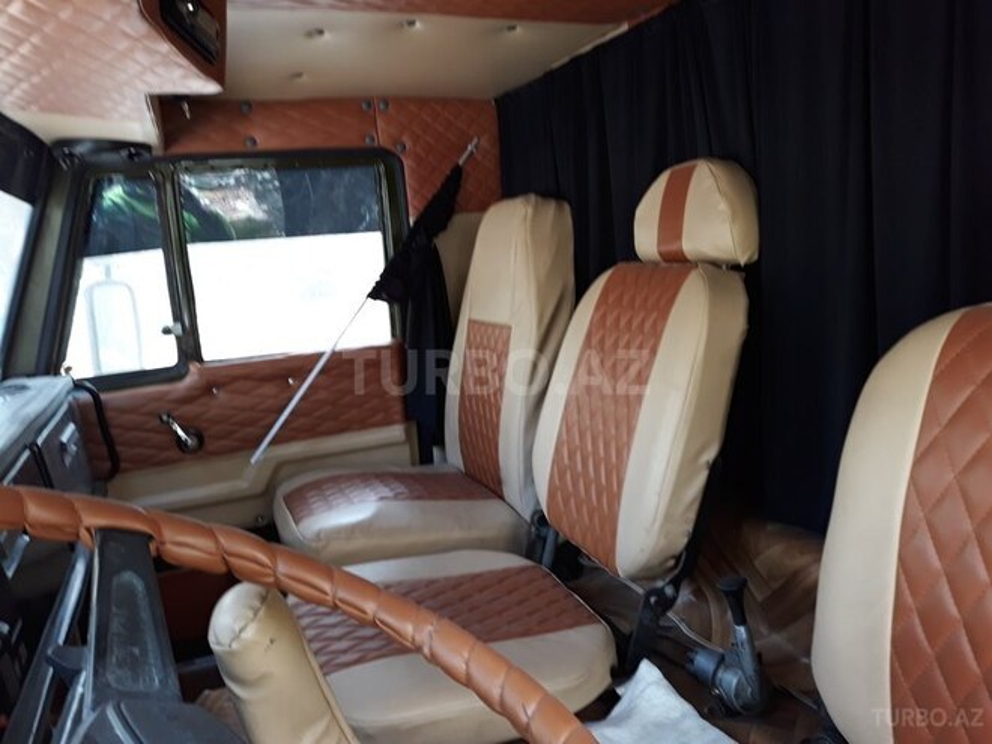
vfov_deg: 51.4
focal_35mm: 27
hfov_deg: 65.3
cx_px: 496
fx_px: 774
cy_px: 372
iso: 50
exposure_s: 1/50
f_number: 1.7
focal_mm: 3.71
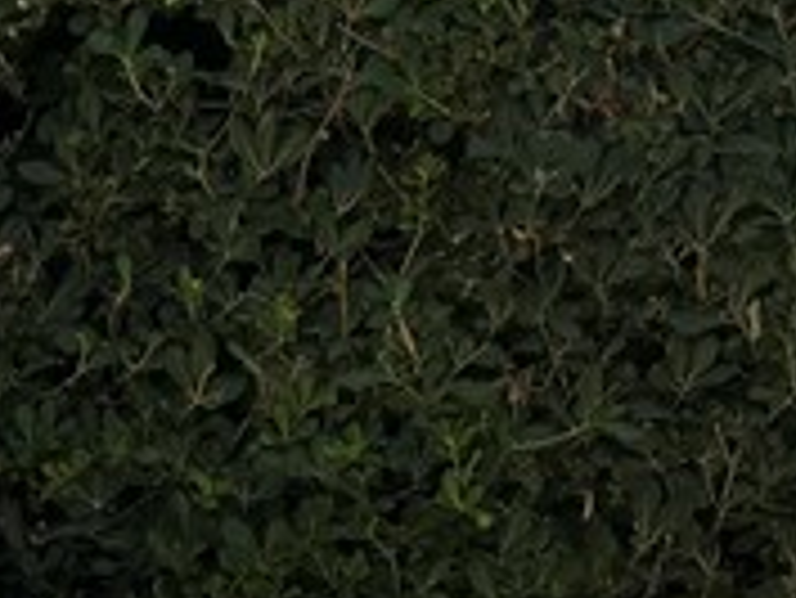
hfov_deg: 13.1
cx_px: -517
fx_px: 3198
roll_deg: +2.8
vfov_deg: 10.1
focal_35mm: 139
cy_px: 1052
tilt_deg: -11.9
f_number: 1.78
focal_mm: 6.76
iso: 80
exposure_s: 1/3584
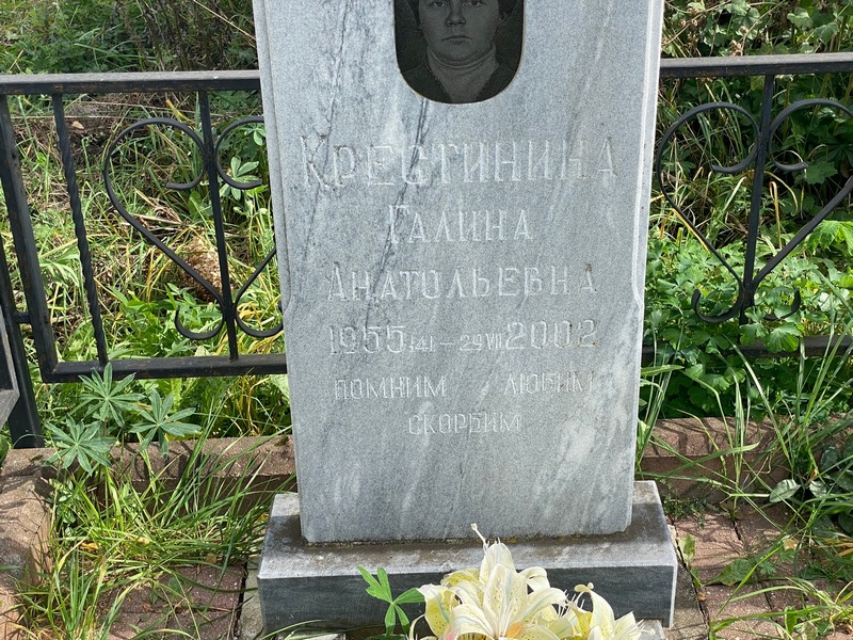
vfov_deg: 28.0
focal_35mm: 52
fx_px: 1281
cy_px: 320
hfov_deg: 36.8
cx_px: 426
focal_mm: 6
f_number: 2
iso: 20
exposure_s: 1/648
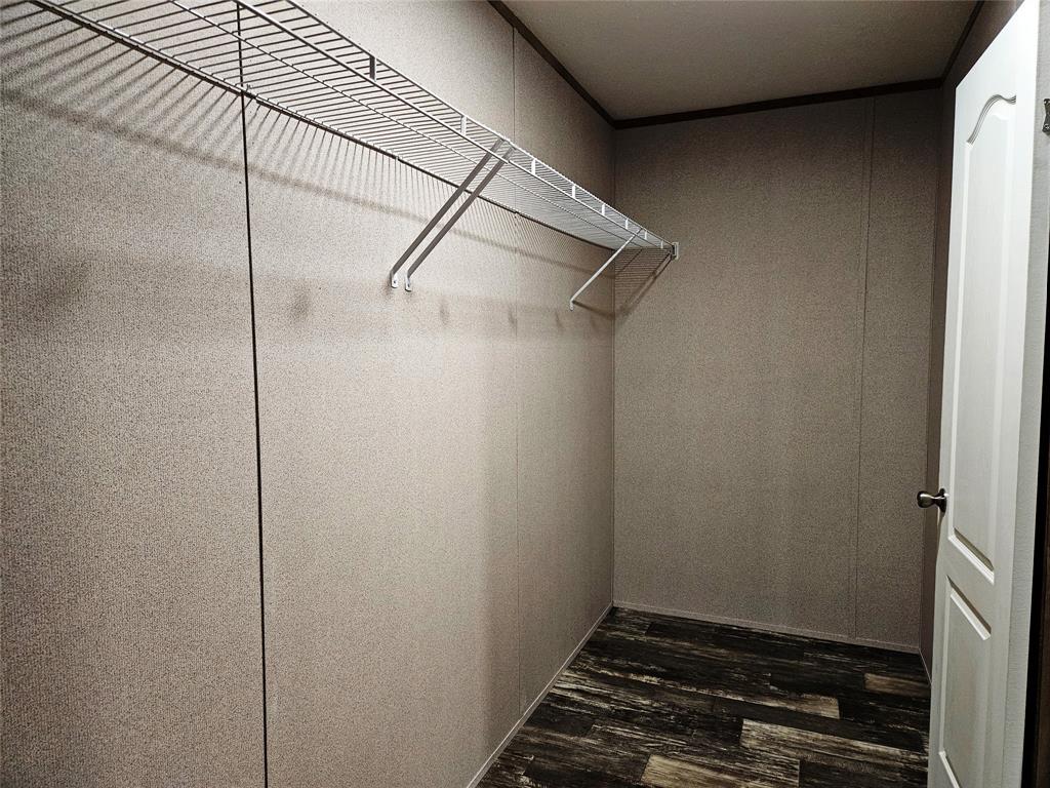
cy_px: 394
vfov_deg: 58.9
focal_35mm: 23
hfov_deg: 73.9
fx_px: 698
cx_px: 525
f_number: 1.8
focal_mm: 5.4
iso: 640
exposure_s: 1/60
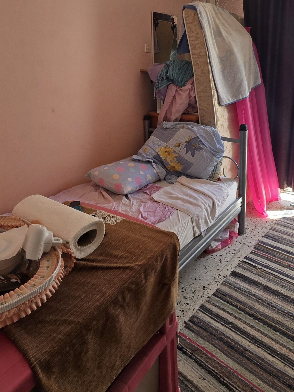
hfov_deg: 56.7
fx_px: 272
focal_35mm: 24
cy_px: 124
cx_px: 159
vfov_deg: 69.1
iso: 80
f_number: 1.9
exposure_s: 1/120
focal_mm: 2.2
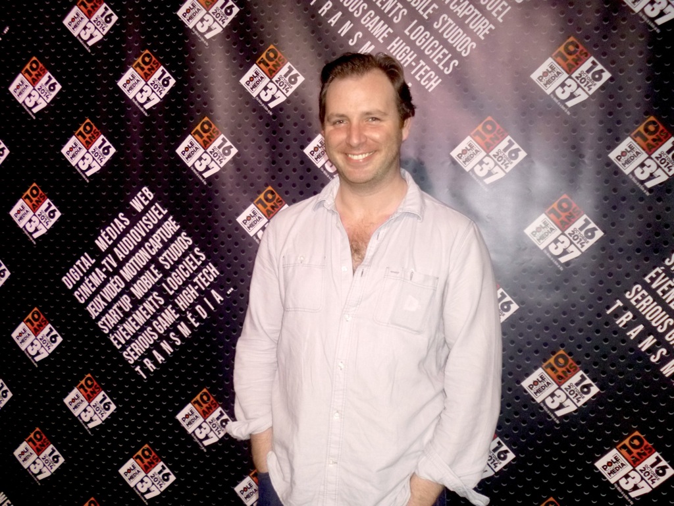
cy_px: 253
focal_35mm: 32
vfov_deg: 44.2
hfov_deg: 56.8
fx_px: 623
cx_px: 337
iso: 250
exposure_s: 1/60
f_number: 2.9
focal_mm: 5.7
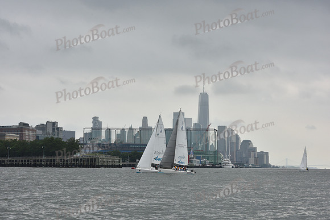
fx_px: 825
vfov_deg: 15.2
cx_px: 165
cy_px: 110
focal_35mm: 90
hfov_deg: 22.6
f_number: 10
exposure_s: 1/800
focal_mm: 90
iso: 400
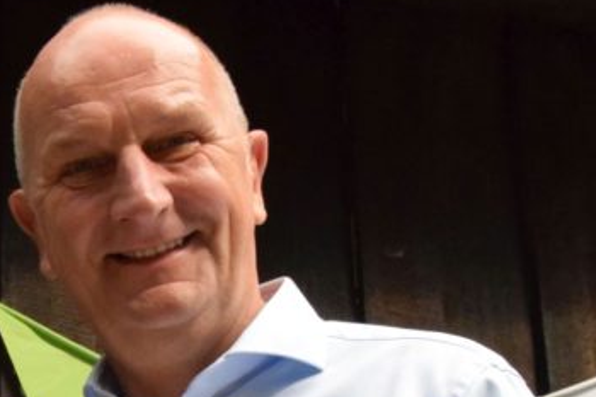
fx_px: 1307
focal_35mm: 79
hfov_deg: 25.2
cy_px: 562
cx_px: 106
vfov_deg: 16.1
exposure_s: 1/640
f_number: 13
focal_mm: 18
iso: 4000
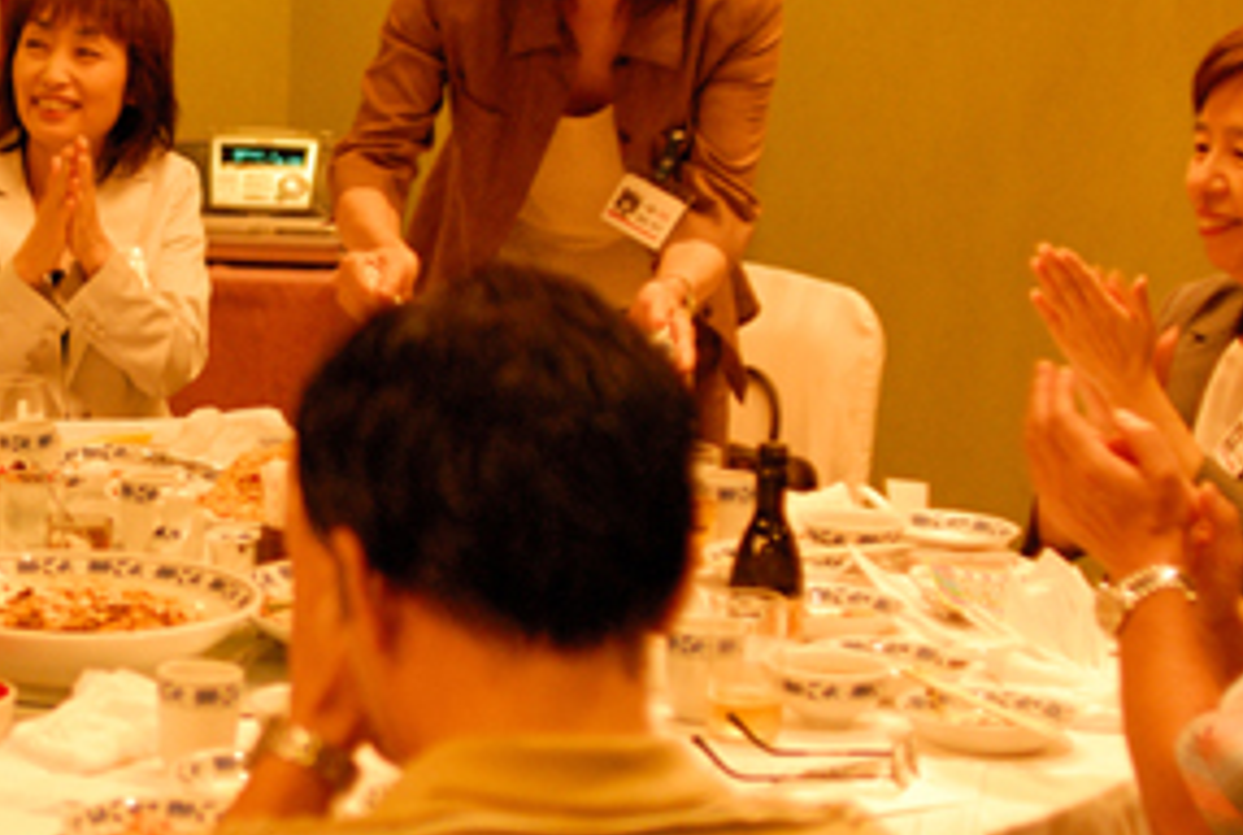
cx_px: 100
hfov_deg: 21.1
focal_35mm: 94
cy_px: 372
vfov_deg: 14.6
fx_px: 3252
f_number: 2
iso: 800
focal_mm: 28
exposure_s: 1/90
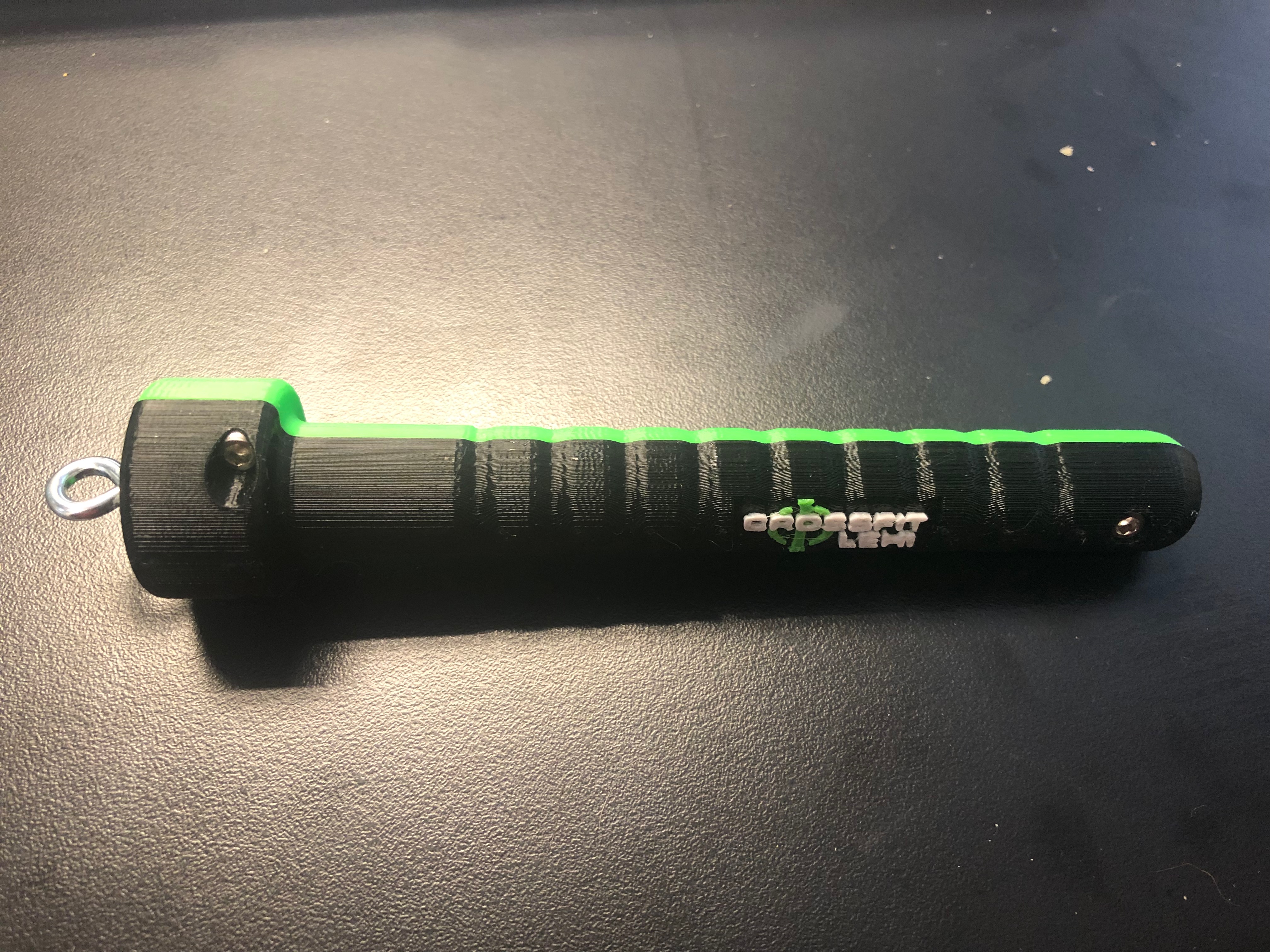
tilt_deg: -59.4
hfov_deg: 63.4
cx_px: 635
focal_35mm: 28
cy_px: 476
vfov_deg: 49.7
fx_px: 1027
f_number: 1.8
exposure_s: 1/15
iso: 64
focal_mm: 3.99
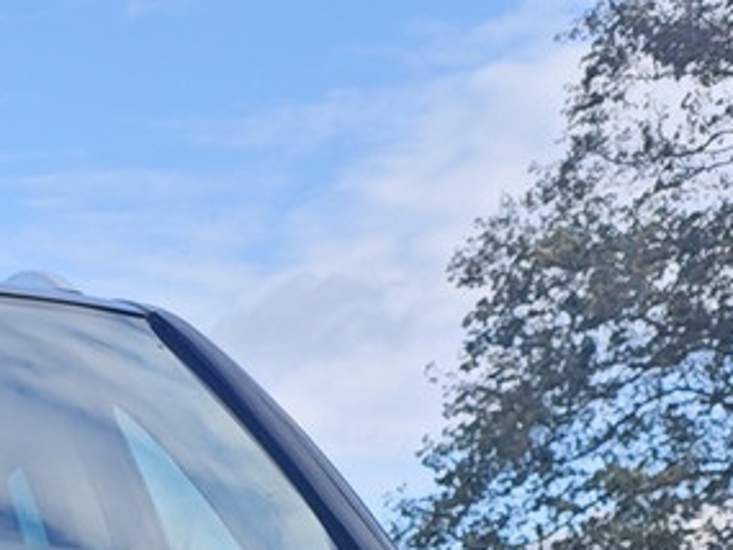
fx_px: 2733
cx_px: -548
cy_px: 1121
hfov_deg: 13.8
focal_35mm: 129
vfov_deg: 10.5
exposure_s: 1/1042
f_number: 1.6
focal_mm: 6.55
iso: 50
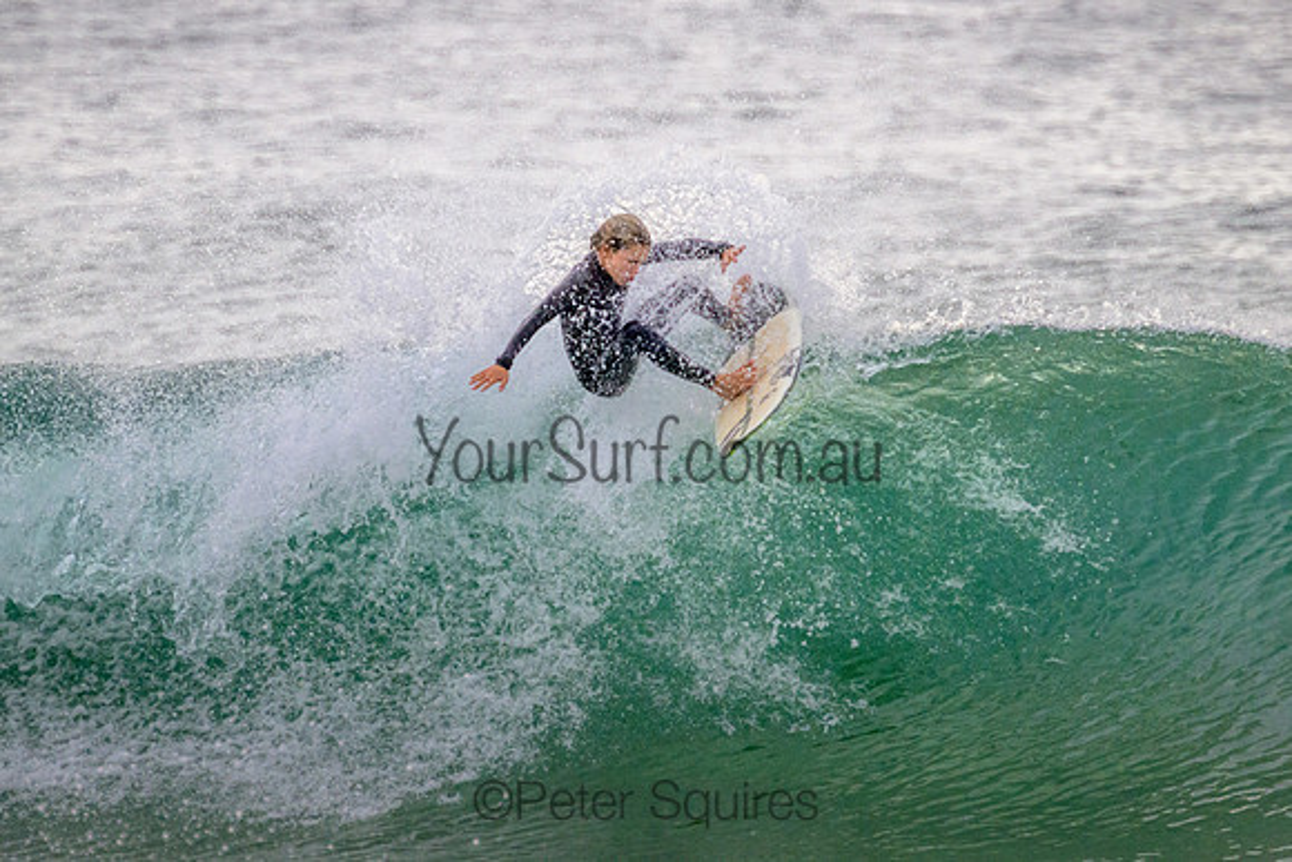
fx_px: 36666
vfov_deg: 1.3
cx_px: 646
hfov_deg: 2.0
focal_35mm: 1021
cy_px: 312
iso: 1800
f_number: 11
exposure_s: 1/2000
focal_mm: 800
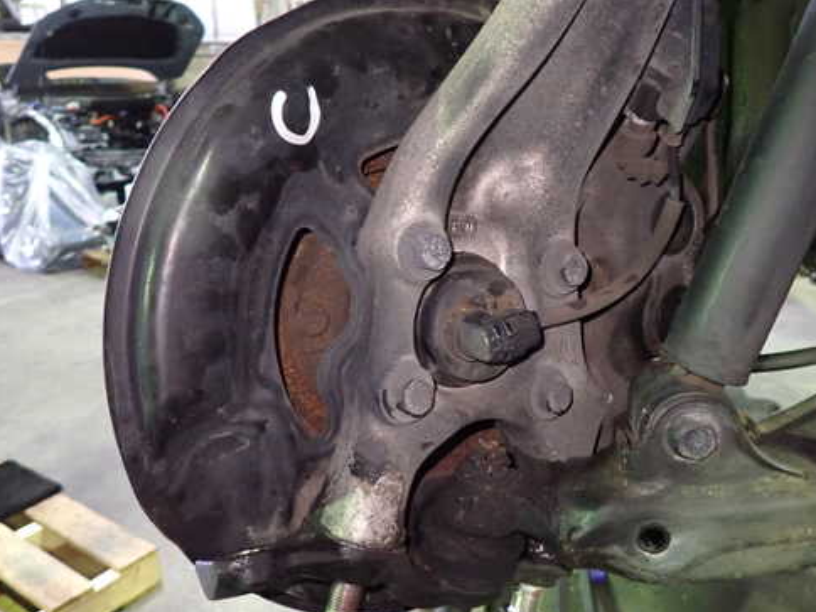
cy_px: 310
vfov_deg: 45.4
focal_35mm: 31
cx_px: 445
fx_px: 731
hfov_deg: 58.3
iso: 800
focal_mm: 4.5
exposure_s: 1/20
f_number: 2
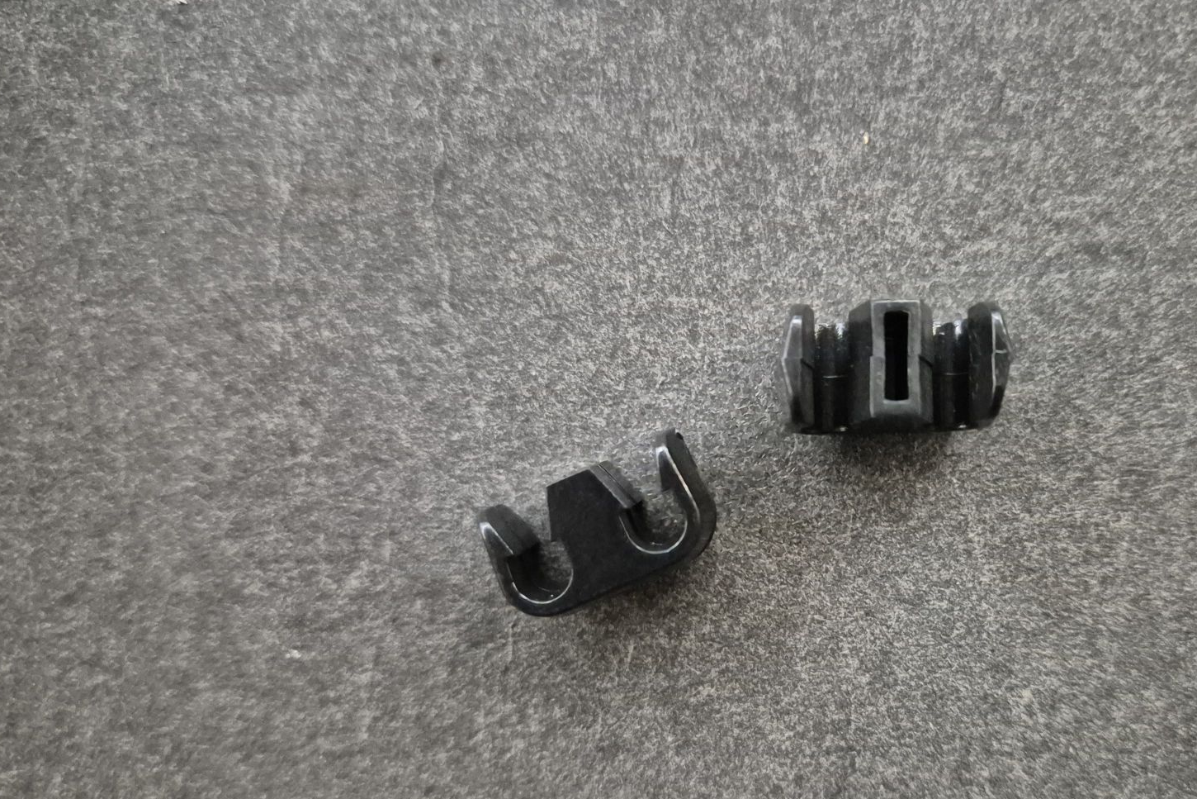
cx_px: 775
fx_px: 1097
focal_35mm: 33
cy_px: 499
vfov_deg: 39.7
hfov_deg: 56.3
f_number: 1.8
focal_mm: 5.4
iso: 2500
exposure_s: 1/100
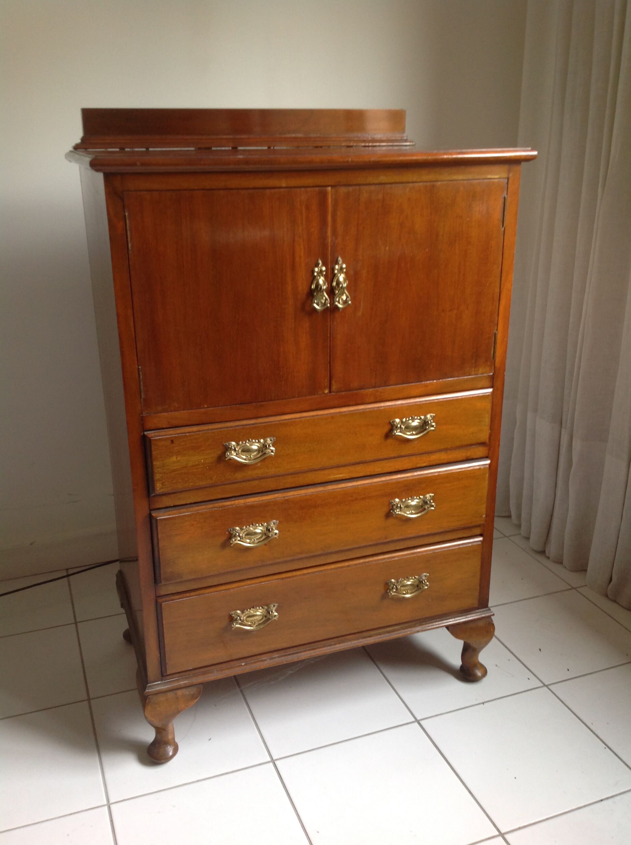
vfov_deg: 52.7
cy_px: 422
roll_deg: +0.4
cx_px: 316
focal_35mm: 35
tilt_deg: -16.7
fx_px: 853
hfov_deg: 40.6
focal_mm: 4.28
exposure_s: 1/15
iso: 64
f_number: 2.4
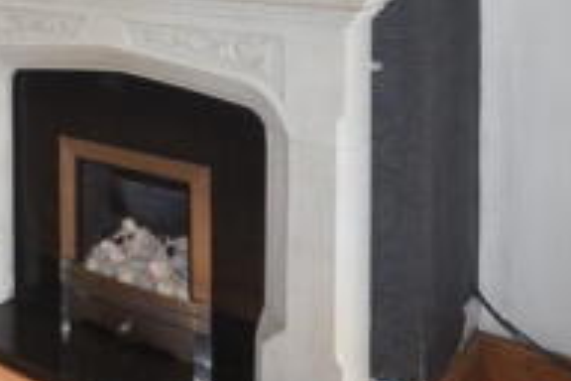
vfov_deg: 21.5
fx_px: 933
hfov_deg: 26.6
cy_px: -67
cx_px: -236
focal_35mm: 59
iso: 800
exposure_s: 1/100
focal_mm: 11.5
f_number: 5
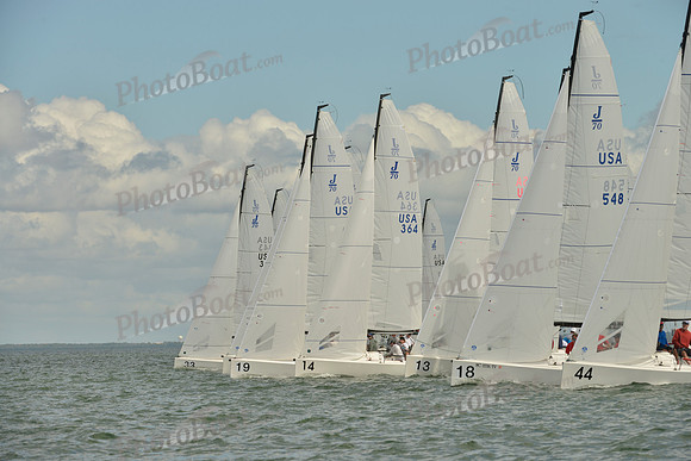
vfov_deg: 6.9
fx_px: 3840
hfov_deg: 10.3
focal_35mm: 200
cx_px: 346
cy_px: 230
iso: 280
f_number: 10
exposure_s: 1/1000
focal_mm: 200
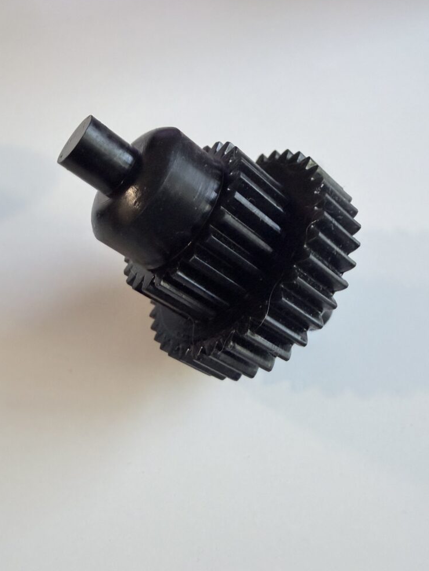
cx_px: 210
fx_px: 446
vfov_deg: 65.3
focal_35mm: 27
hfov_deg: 51.4
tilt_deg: -48.3
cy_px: 288
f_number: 2.2
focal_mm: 2.22
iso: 320
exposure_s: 1/60
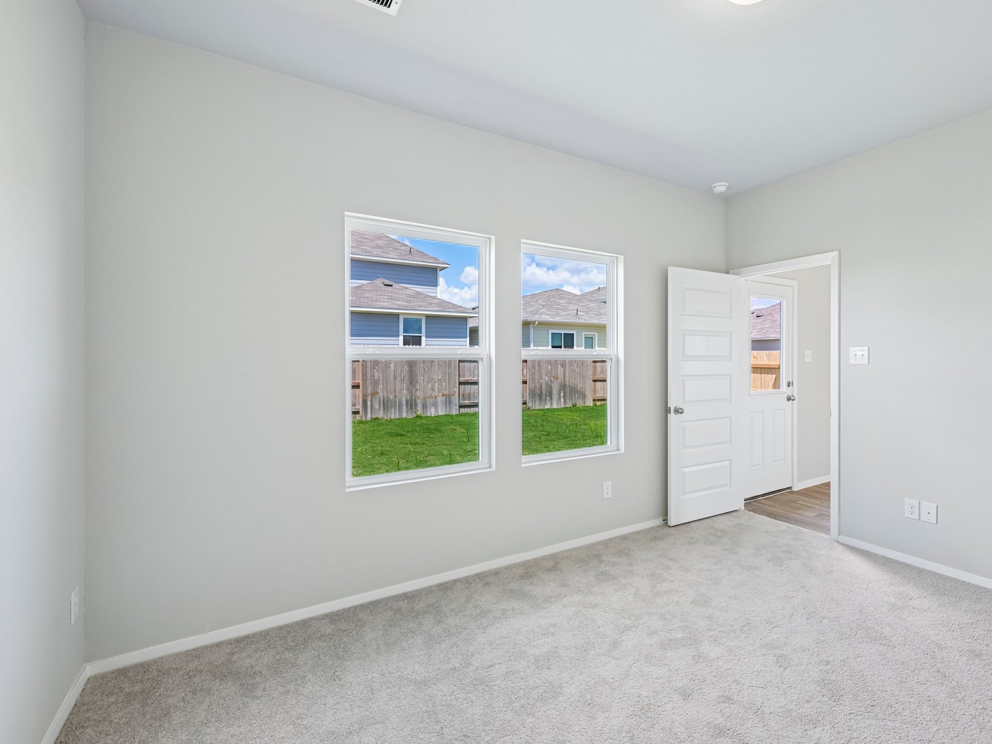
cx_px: 563
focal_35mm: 17
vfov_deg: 74.7
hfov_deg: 90.5
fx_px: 487
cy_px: 359
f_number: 6.7
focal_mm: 15
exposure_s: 1/20
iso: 100
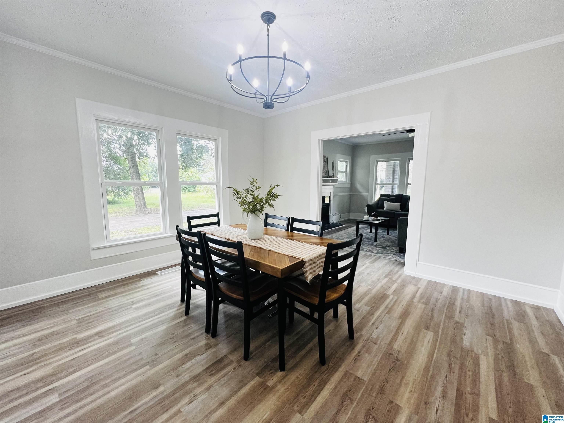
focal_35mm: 13
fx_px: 212
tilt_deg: -7.7
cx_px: 282
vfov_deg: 89.9
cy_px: 212
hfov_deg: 106.2
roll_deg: -0.5
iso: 160
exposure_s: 1/60
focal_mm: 1.57
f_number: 1.8
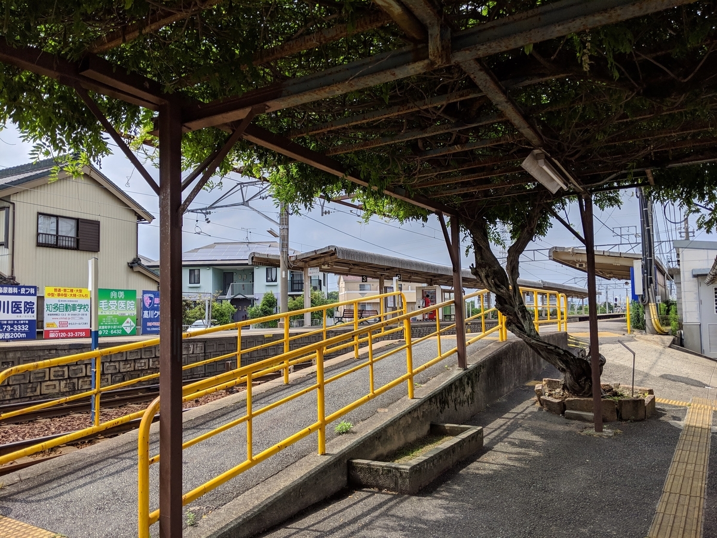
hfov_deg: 65.3
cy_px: 269
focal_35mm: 27
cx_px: 358
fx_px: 559
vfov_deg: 51.4
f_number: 1.8
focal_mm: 4.44
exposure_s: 1/3906
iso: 57
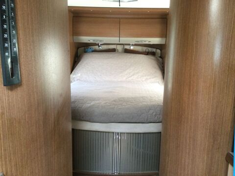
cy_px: 88
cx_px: 118
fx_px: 210
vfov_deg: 45.4
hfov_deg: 58.4
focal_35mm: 31
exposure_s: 1/33
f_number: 2.4
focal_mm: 3.3
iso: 160
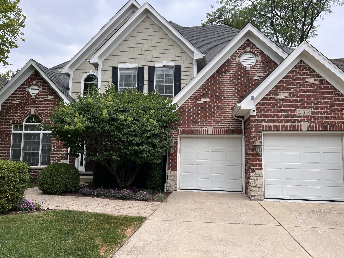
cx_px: 172
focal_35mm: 26
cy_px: 129
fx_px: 258
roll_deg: +0.2
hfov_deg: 67.3
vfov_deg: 53.1
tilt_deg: +8.0
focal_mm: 5.7
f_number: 1.5
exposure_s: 1/880
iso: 50
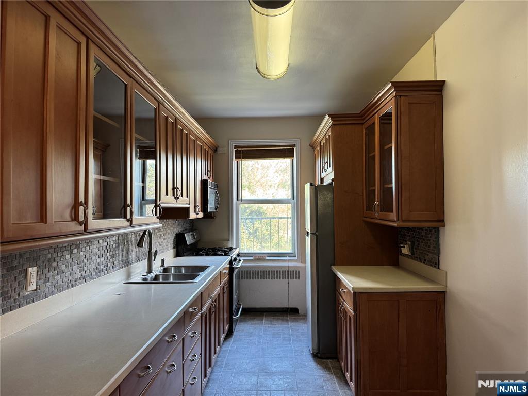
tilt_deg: +1.3
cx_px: 264
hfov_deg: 71.6
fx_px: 366
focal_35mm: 24
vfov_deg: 56.8
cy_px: 198
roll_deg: +0.4
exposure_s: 1/60
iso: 160
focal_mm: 6.76
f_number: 1.78
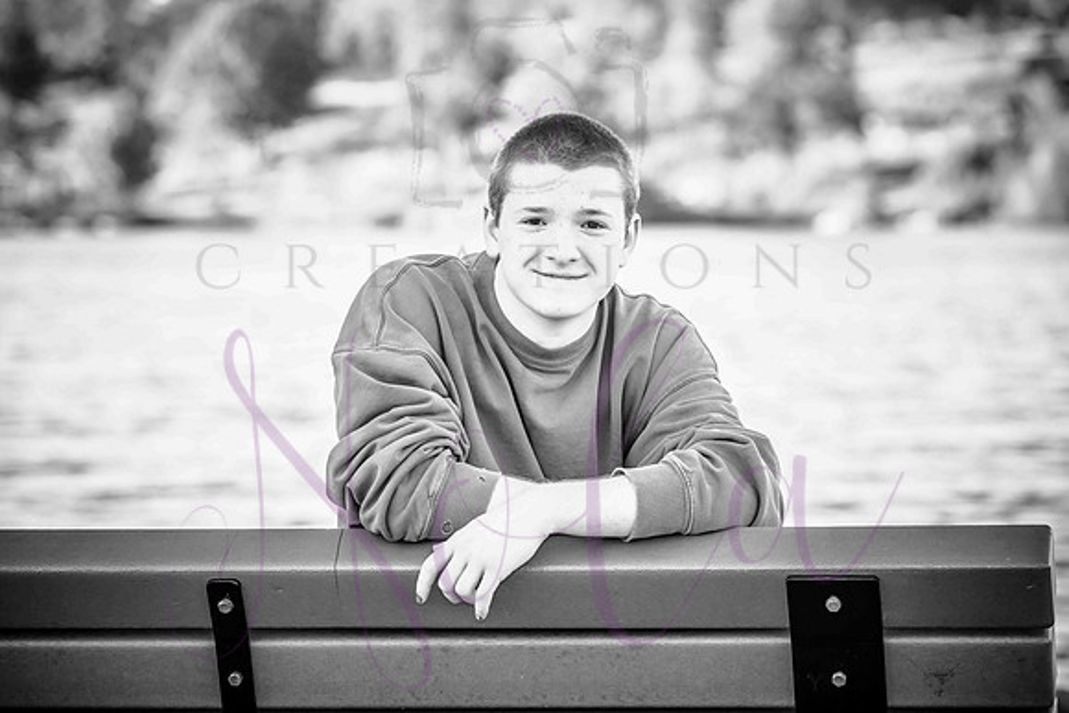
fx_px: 3564
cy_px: 356
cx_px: 534
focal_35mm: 120
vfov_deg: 11.4
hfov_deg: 17.1
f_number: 5
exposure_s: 1/800
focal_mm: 120
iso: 400
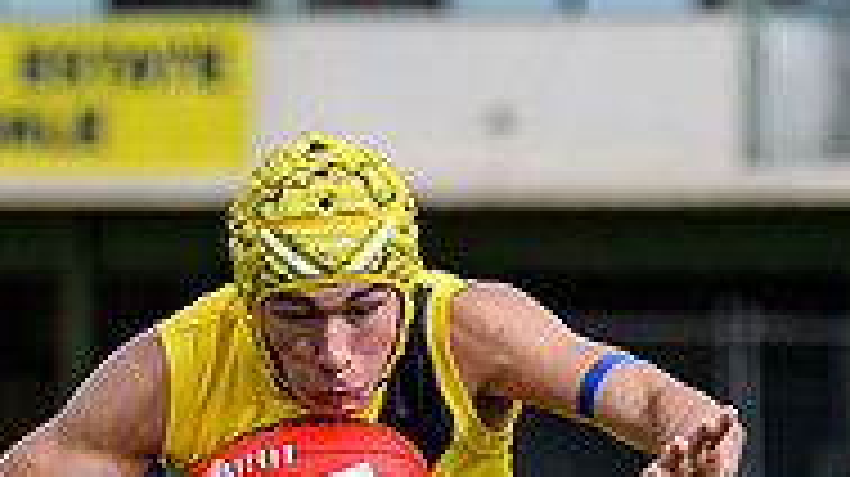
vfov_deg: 1.3
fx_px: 21397
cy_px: 1096
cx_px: 497
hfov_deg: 2.3
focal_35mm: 950
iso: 180
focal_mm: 120
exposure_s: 1/2000
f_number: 2.8
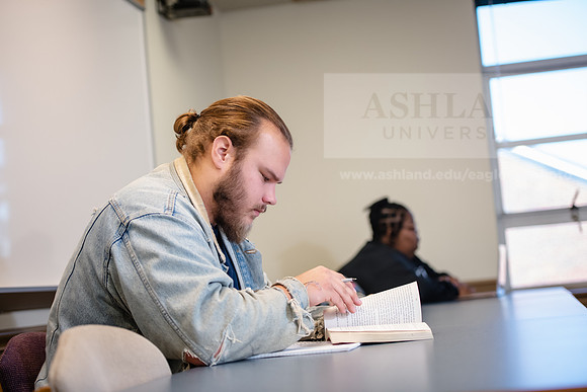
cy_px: 196
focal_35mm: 70
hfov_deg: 28.8
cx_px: 294
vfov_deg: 19.5
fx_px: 1142
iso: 1000
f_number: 3.2
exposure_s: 1/160
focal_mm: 70
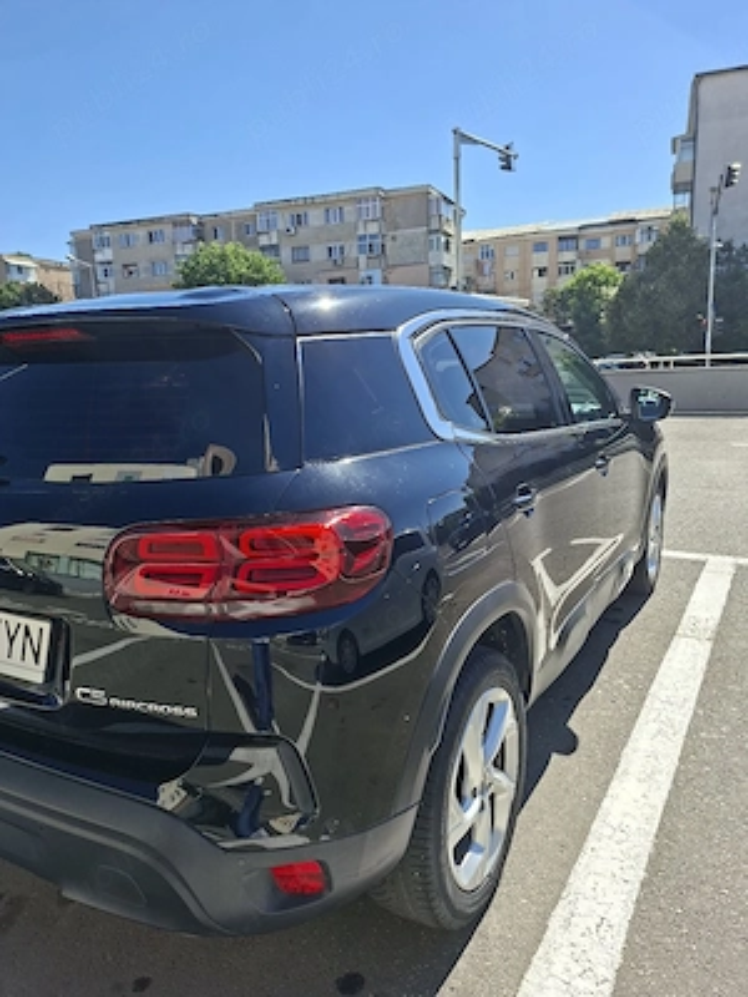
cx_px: 374
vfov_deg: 73.9
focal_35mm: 23
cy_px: 498
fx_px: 663
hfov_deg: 58.9
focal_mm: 5.54
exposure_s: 1/2500
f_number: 1.8
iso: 50
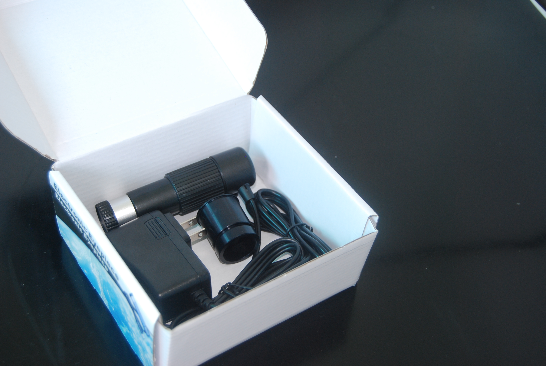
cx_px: 273
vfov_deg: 25.9
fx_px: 798
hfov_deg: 37.8
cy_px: 183
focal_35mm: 52
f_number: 4.8
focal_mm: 35
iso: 400
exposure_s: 1/60
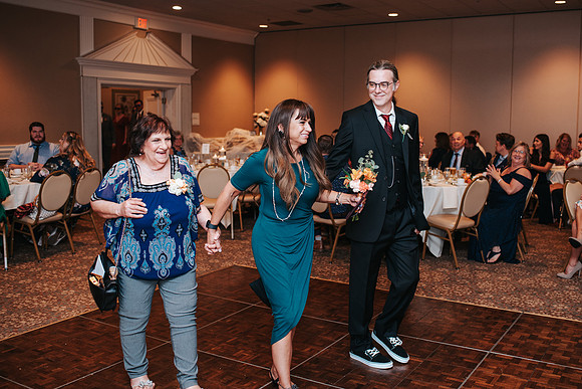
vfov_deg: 34.9
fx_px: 618
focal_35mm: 38
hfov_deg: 50.4
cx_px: 318
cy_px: 177
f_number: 2.8
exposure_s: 1/160
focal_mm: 35
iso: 1000
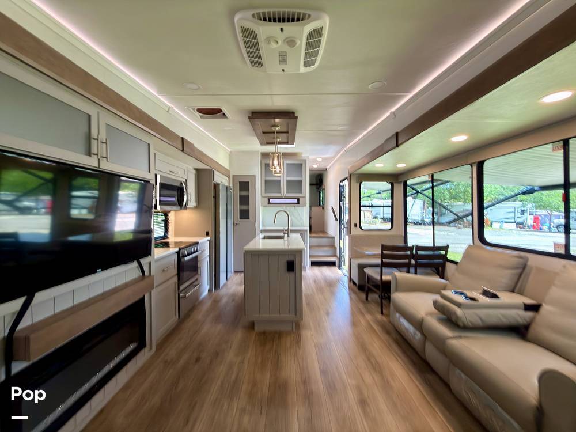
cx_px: 288
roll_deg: -0.4
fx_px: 233
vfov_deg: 85.7
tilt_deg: -2.9
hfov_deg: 102.1
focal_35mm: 14
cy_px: 216
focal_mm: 2.22
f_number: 2.2
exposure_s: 1/25
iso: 64
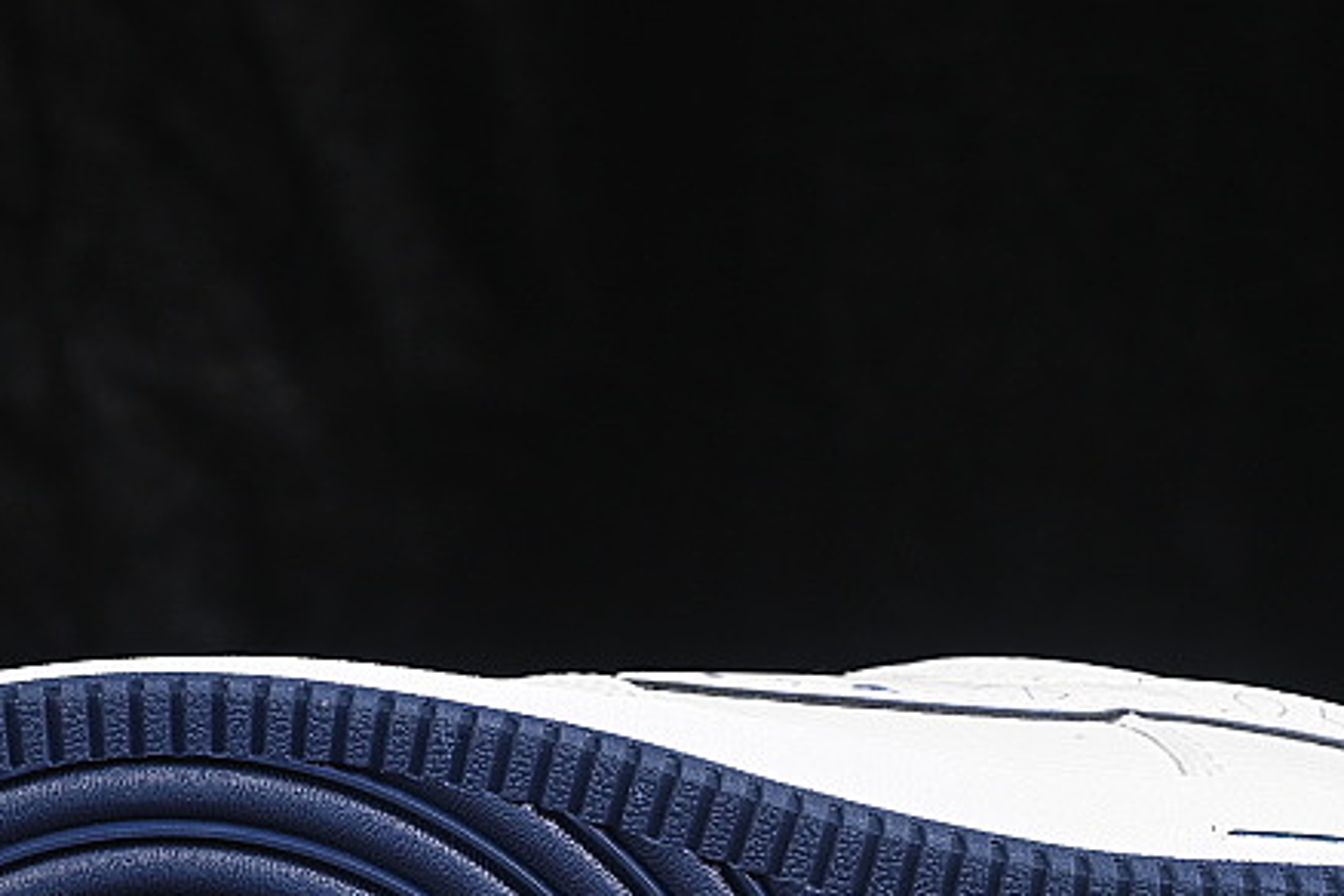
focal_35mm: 185
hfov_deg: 11.1
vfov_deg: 7.4
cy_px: 850
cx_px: 632
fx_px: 6906
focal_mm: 50
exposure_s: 1/60
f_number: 6.3
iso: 160
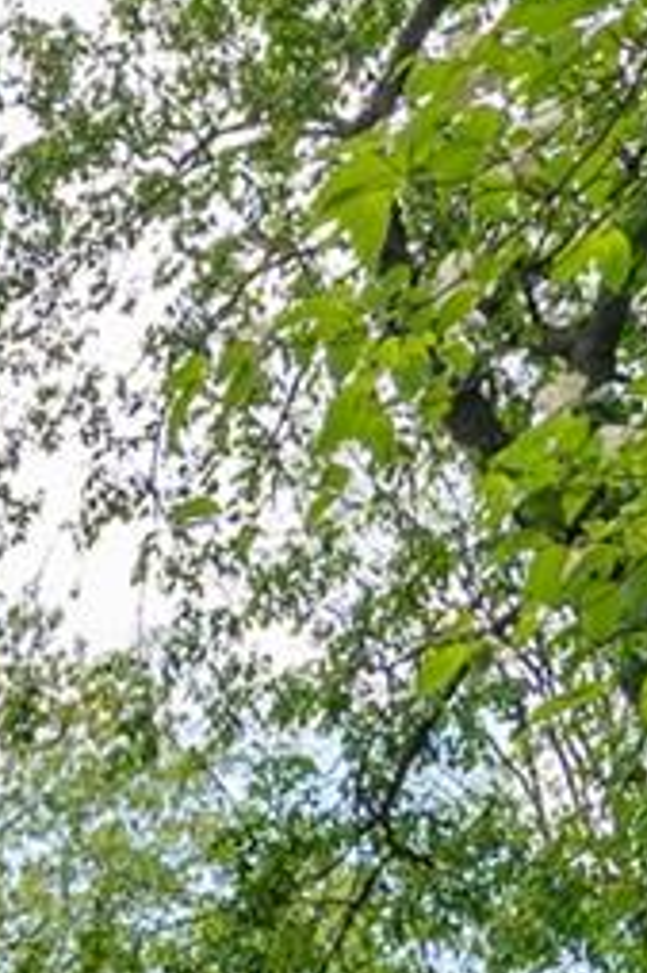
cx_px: -1401
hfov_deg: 8.5
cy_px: 1663
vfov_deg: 14.3
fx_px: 3482
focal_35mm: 129
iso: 160
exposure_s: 1/250
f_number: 5.6
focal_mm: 16
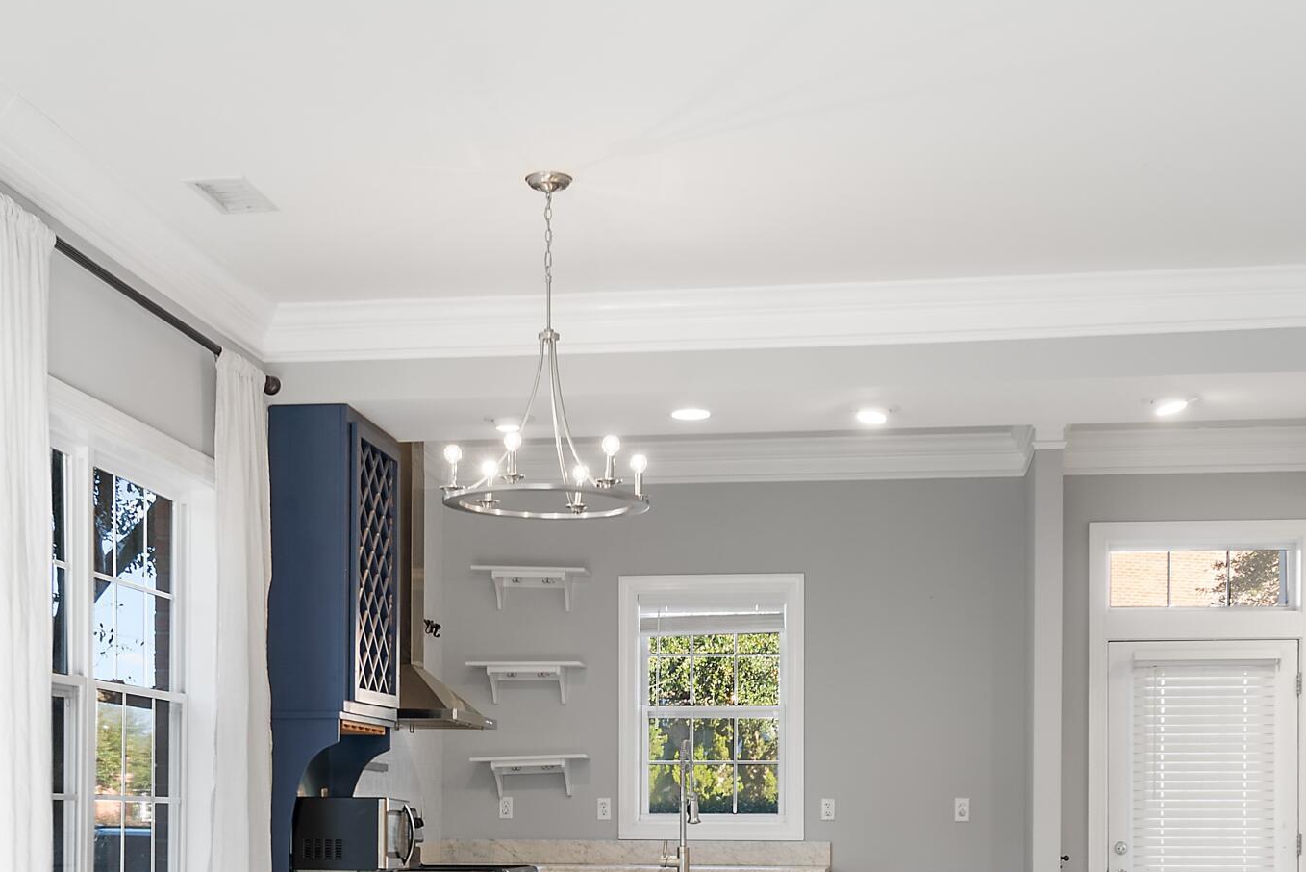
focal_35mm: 53
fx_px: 1923
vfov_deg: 24.5
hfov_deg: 37.5
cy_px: 846
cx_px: 591
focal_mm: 16
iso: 100
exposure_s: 1/5
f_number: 5.3
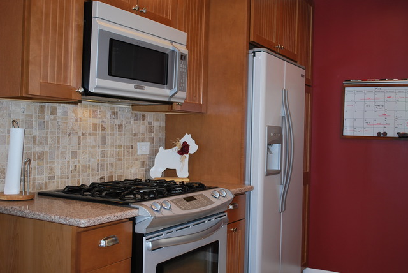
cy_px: 136
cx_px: 204
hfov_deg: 46.4
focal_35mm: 42
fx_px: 476
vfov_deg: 32.0
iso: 200
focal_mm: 28
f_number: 4.5
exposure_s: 1/60
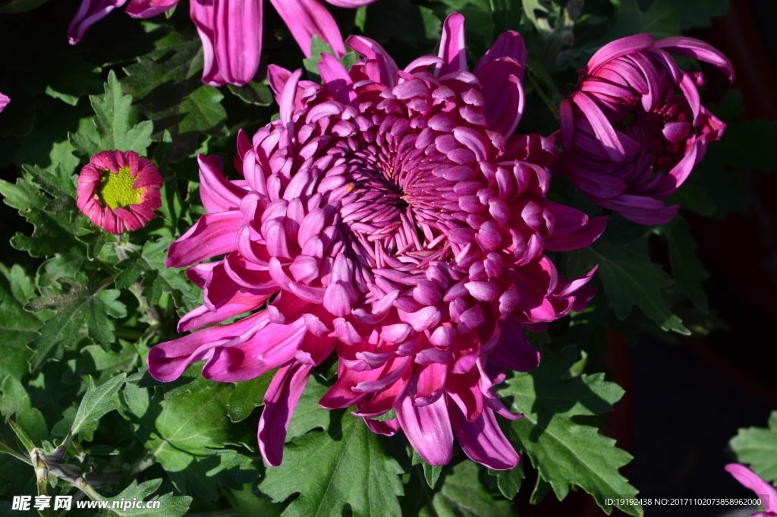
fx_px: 2750
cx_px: 388
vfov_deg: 10.7
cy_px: 258
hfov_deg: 16.1
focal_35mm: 128
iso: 320
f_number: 13
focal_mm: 85
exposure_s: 1/250
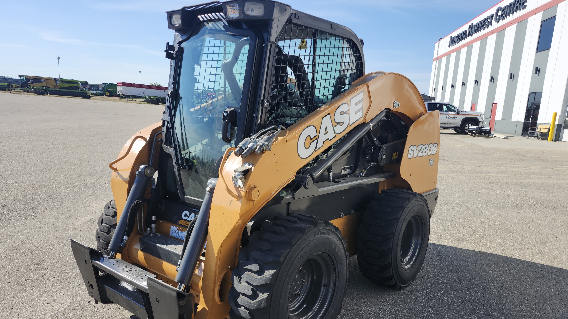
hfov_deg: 71.9
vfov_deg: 44.1
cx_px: 283
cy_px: 198
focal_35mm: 26
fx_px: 392
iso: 25
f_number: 1.8
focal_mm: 5.54
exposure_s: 1/1472
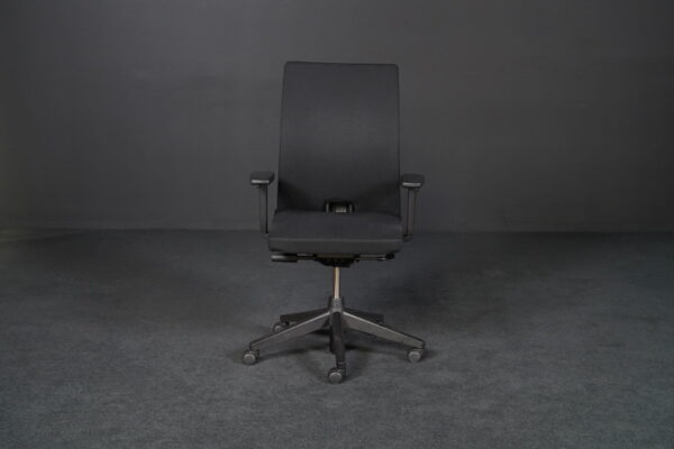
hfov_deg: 32.9
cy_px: 224
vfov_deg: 22.3
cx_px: 337
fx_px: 1142
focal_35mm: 61
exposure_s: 1/100
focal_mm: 61
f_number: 5.6
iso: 5000
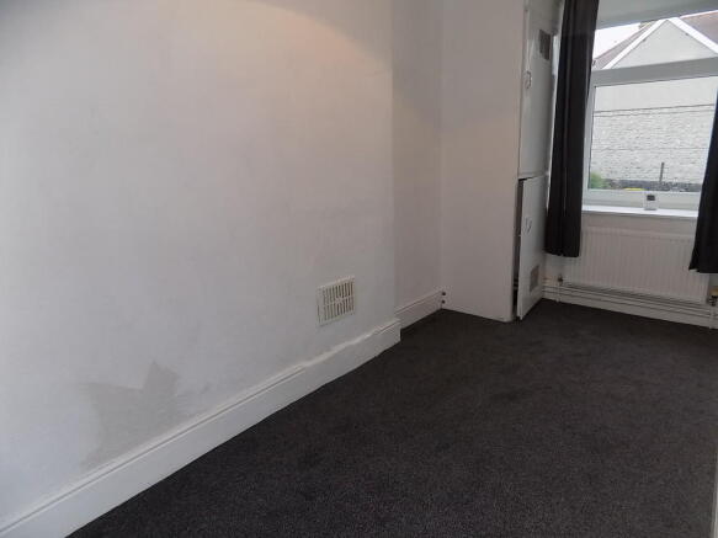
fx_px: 477
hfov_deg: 73.9
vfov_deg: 58.9
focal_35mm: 23
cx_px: 359
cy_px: 269
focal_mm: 4
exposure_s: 1/30
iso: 200
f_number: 3.1
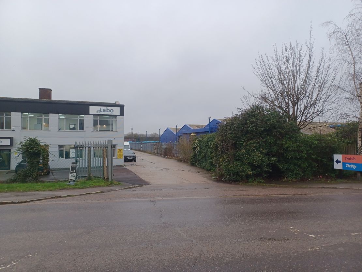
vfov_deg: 54.9
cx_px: 181
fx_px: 261
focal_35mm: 25
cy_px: 136
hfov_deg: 69.4
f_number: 1.8
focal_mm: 4.6
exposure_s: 1/100
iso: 64
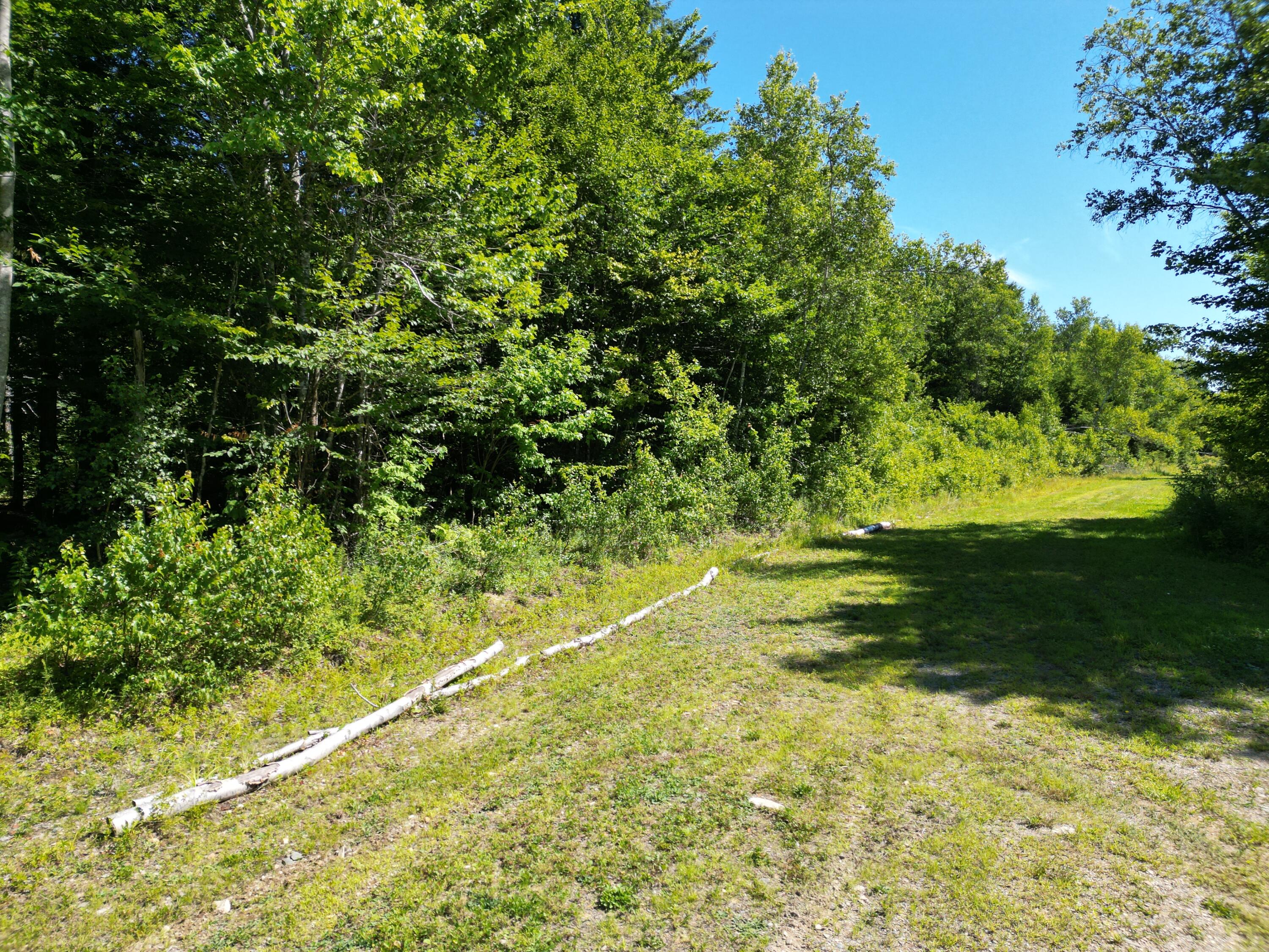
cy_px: 476
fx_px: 880
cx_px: 634
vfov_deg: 56.8
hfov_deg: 71.6
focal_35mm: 24
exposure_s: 1/1500
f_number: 1.7
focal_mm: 6.72
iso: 100
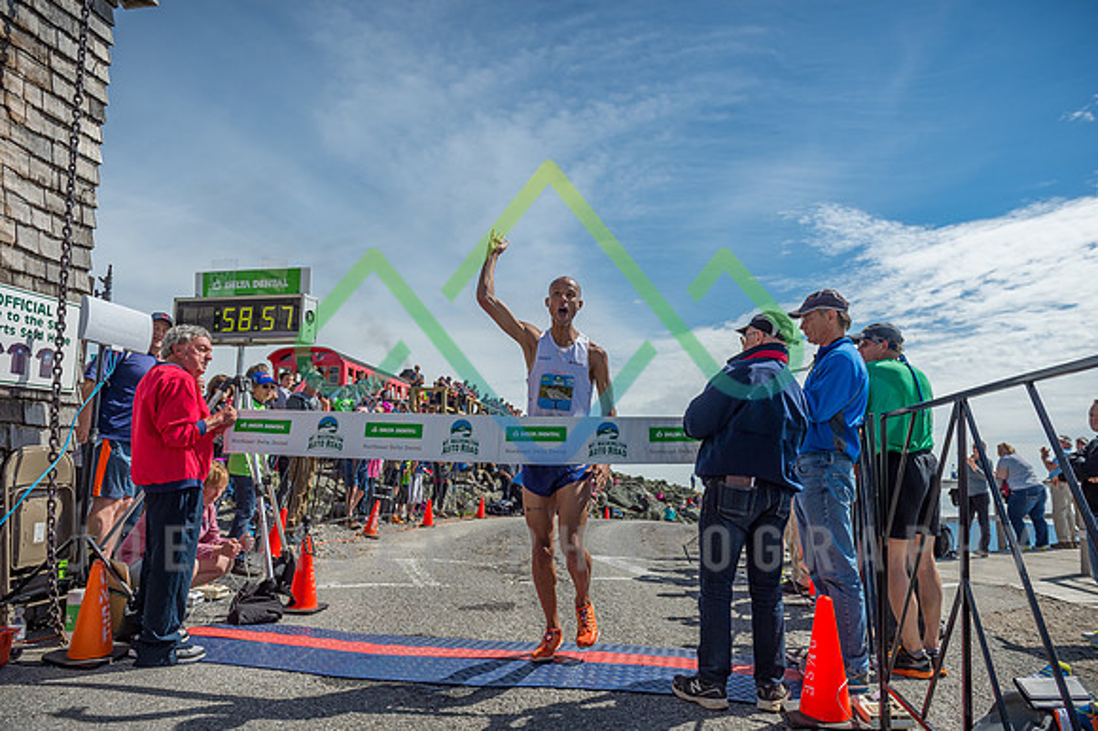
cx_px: 549
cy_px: 366
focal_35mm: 24
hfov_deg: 73.8
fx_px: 732
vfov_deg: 53.1
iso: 640
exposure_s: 1/8000
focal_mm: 24
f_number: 5.6
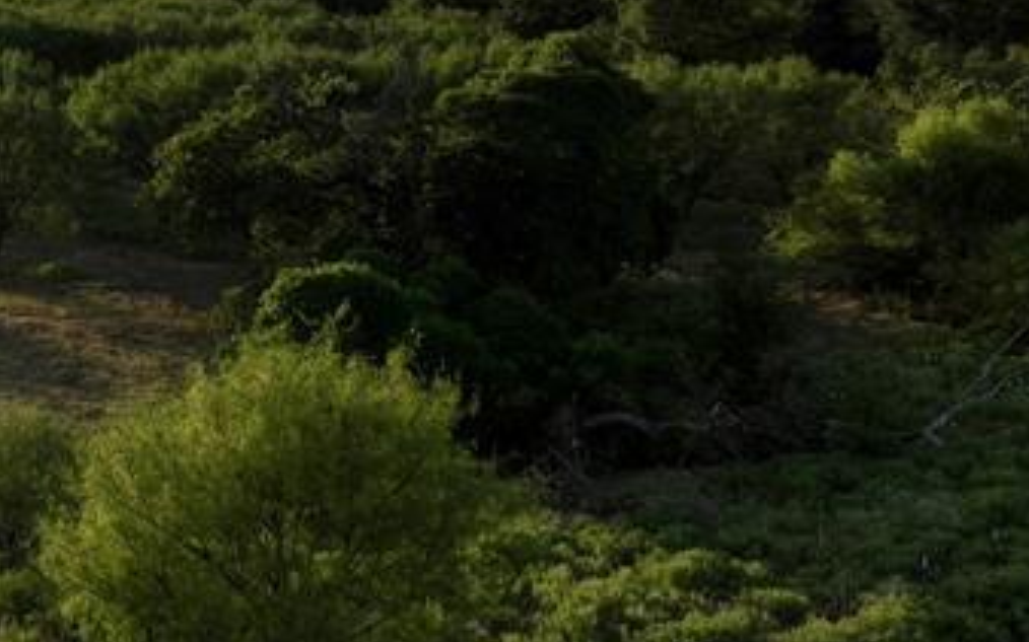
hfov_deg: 23.0
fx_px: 2159
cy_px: 254
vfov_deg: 16.9
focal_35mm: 77
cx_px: -402
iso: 220
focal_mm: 12.29
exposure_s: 1/800
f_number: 2.8
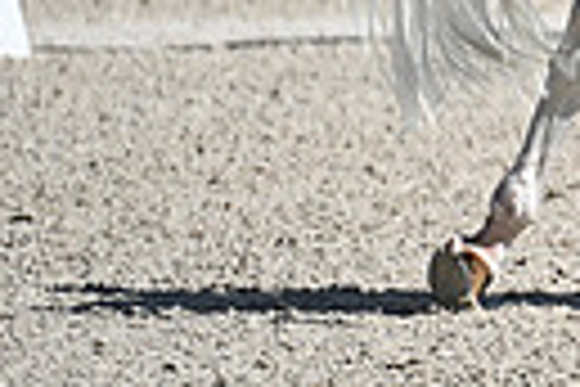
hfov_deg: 1.1
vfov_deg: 0.8
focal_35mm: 1793
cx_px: 1111
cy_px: -403
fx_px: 28885
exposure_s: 1/1600
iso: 220
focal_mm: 400
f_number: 4.5
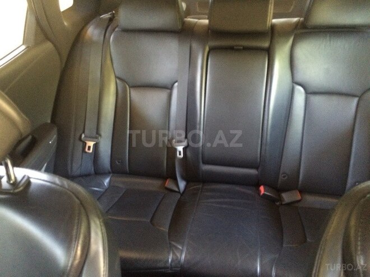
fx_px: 310
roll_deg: +0.8
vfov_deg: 48.2
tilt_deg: -30.8
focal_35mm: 29
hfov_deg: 61.7
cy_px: 138
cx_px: 185
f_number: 2.2
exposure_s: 1/17
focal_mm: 4.15
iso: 400
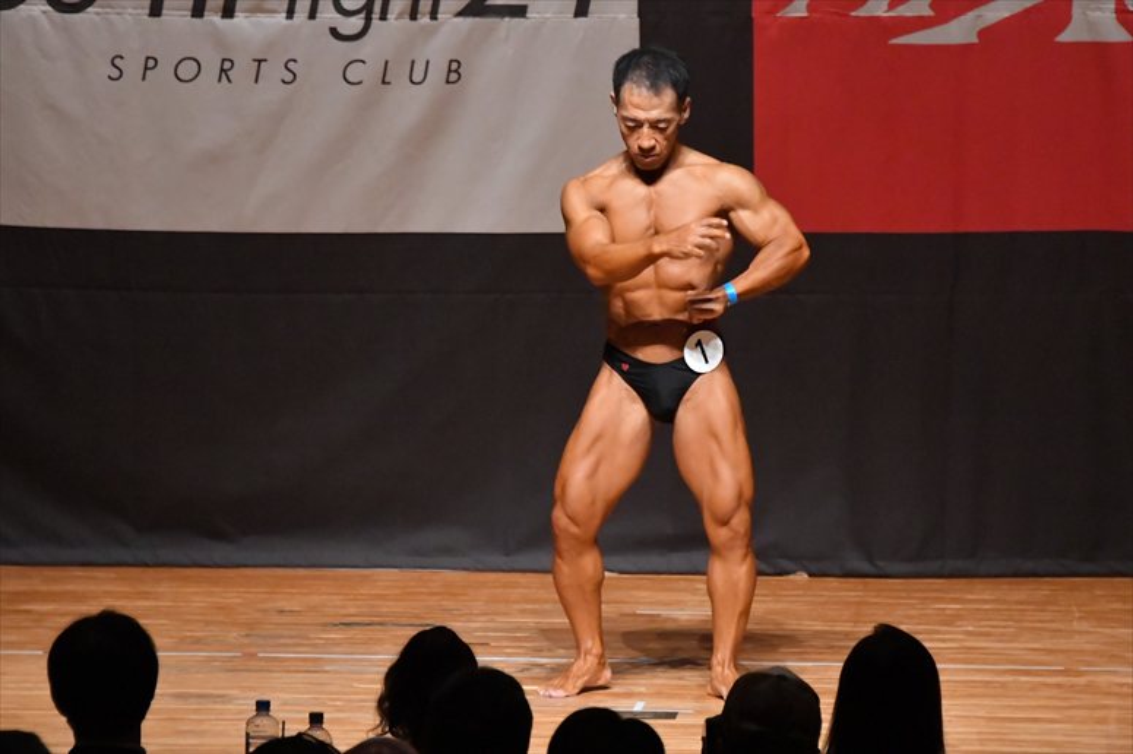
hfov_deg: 6.9
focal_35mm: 300
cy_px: 377
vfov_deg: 4.6
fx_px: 9437
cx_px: 566
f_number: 5.6
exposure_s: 1/400
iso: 10000
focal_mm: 200
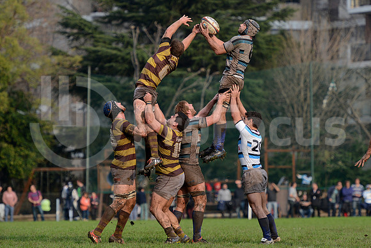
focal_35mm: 220
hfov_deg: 9.4
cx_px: 186
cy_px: 124
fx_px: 2268
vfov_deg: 6.2
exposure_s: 1/2500
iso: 800
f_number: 4
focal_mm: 220
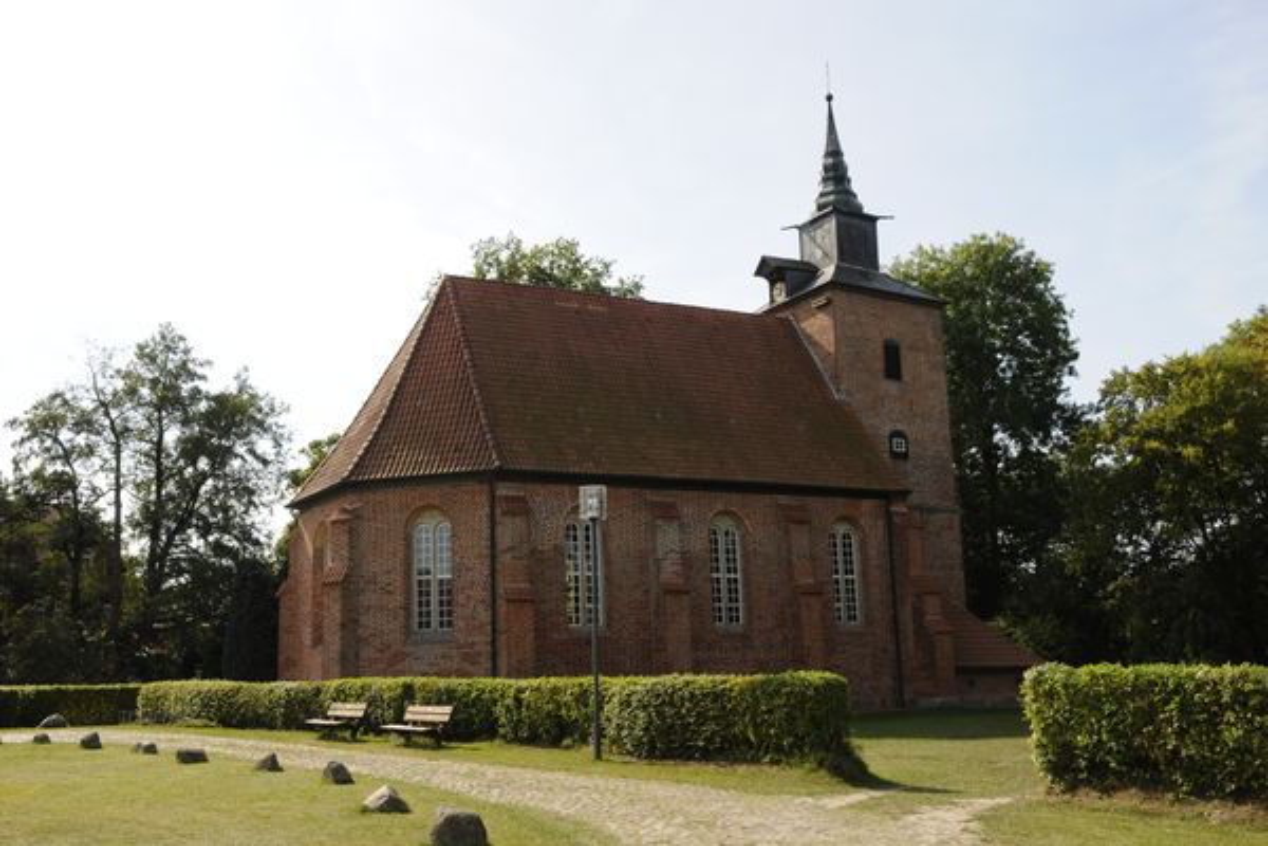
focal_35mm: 33
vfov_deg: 40.0
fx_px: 1162
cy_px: 423
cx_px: 634
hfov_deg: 57.2
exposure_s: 1/250
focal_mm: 22
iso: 200
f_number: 8
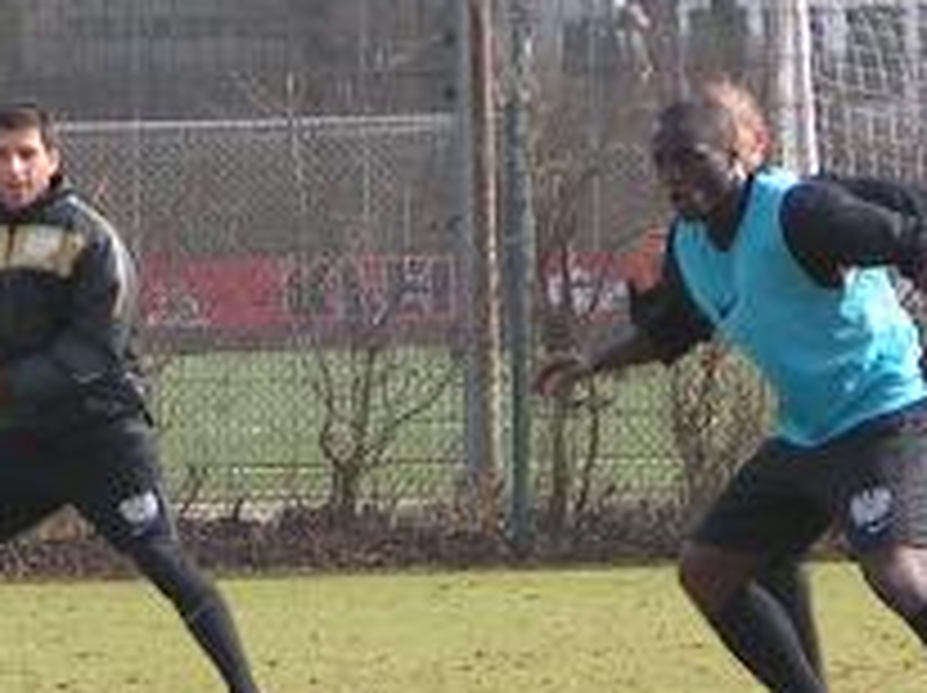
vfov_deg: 2.4
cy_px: 378
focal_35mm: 611
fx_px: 16343
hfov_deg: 3.2
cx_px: 252
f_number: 3.5
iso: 50
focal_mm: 24
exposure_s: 1/400
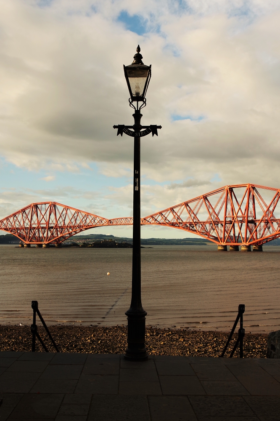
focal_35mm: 42
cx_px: 140
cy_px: 210
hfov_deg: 31.9
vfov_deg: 46.4
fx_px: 490
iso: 200
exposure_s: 1/250
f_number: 10
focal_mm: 28
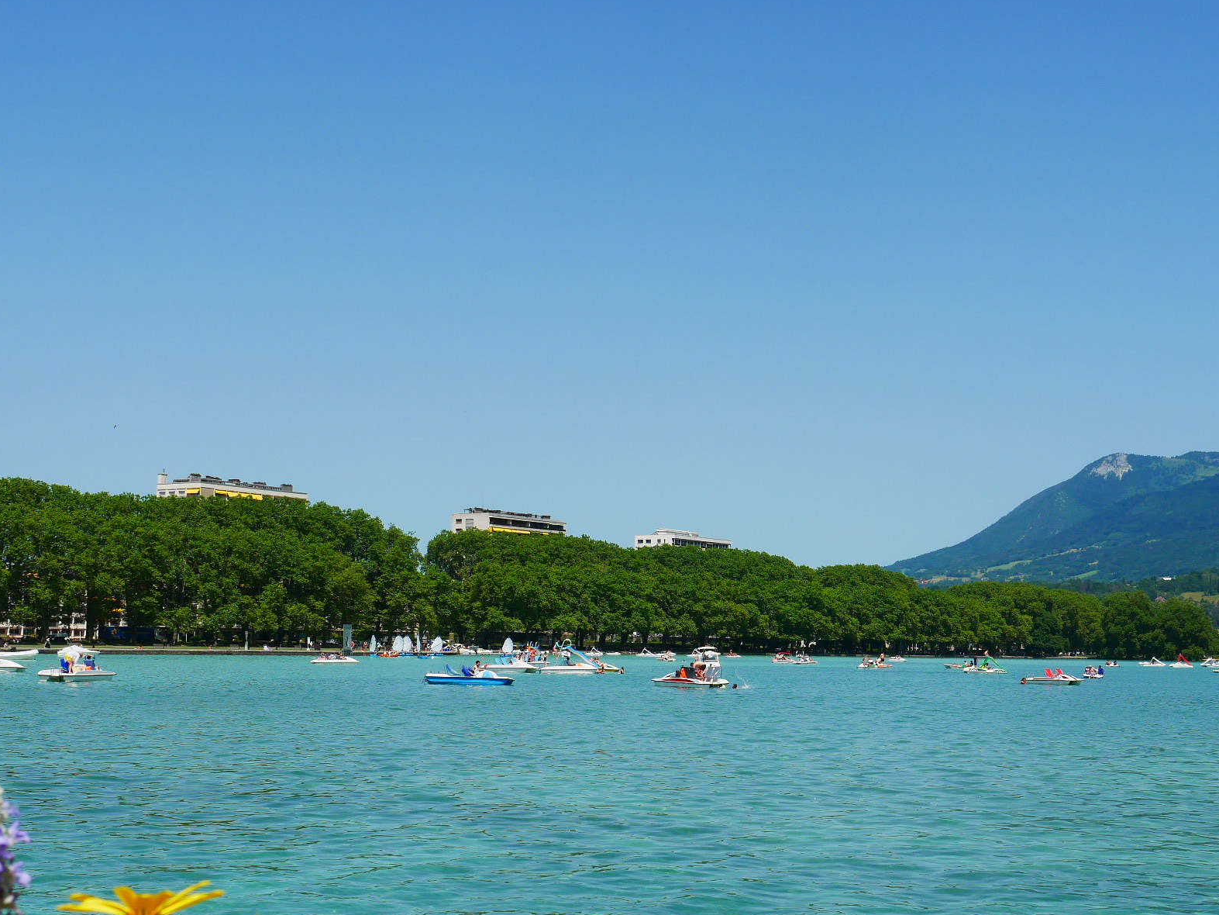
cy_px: 650
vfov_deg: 27.8
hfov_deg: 36.7
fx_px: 1831
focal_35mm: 52
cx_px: 715
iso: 200
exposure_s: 1/640
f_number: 8
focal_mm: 18
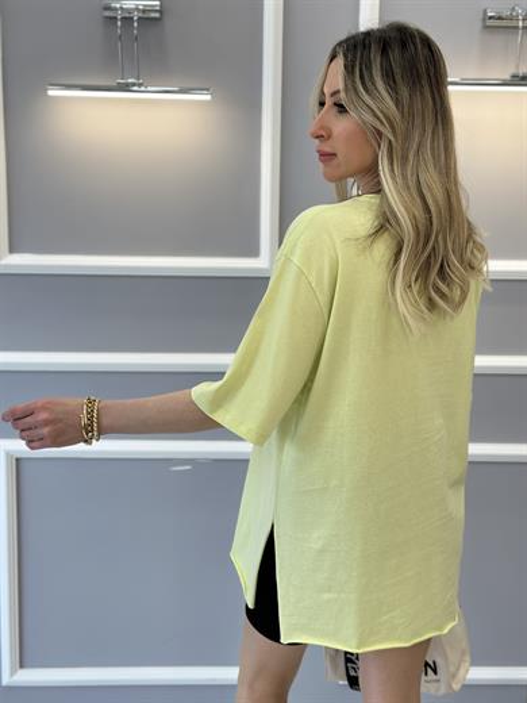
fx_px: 974
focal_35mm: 48
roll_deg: -0.4
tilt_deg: -9.5
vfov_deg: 39.7
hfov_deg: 30.3
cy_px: 352
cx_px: 264
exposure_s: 1/146
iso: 64
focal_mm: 6.86
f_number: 1.78
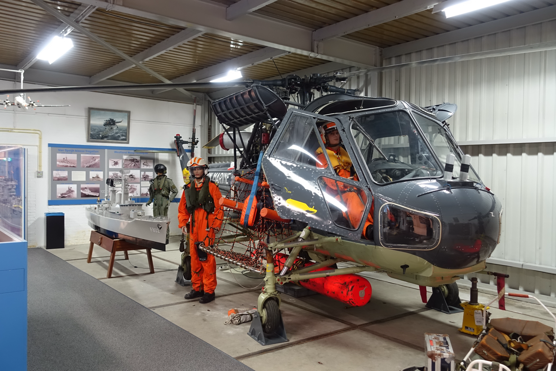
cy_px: 186
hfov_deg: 60.3
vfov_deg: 42.3
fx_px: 479
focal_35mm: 31
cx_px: 278
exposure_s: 1/40
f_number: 2.5
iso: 800
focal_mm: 11.22
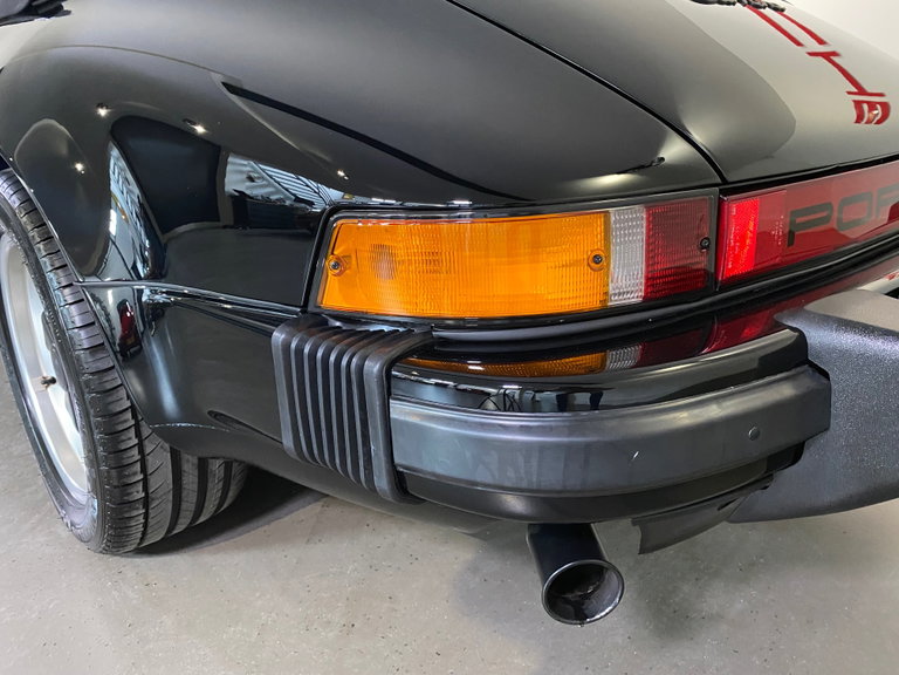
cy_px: 338
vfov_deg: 53.1
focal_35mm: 26
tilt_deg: -17.9
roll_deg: +2.0
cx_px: 450
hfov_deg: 67.3
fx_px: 675
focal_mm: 4.25
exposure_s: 1/30
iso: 640
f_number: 1.8
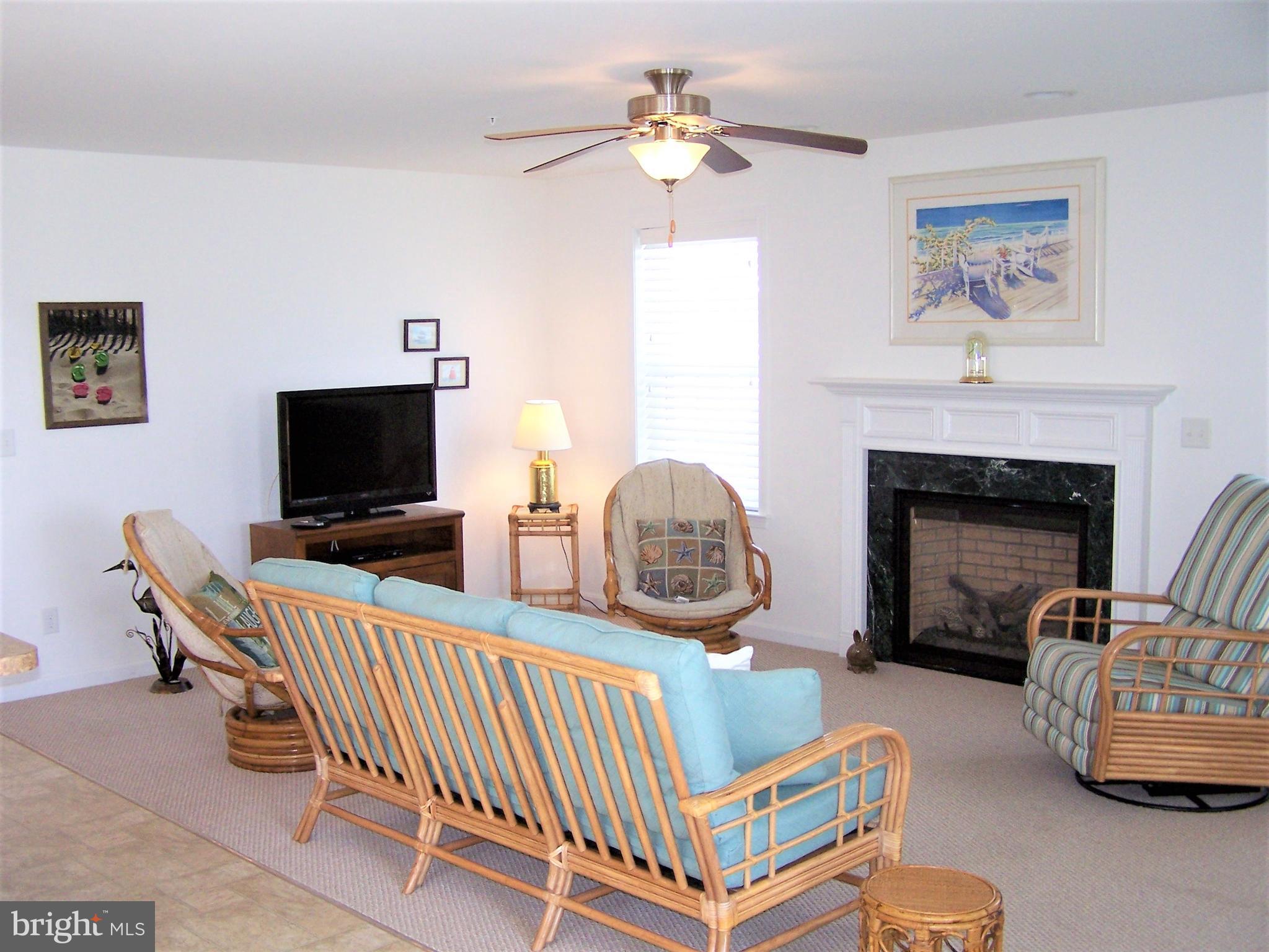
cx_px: 634
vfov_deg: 37.7
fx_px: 1393
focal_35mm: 38
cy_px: 476
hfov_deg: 49.0
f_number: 2.8
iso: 140
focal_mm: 6.3
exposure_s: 1/90
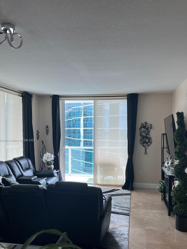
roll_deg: -0.7
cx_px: 99
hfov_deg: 46.8
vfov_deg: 59.8
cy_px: 141
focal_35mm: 30
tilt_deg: -3.3
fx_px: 216
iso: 40
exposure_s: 1/120
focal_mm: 5.7
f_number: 1.5
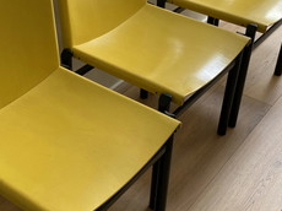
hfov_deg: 33.2
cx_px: 118
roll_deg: -1.4
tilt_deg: -35.3
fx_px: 472
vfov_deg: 25.1
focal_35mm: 58
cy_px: 76
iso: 80
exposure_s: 1/121
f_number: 1.8
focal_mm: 4.25
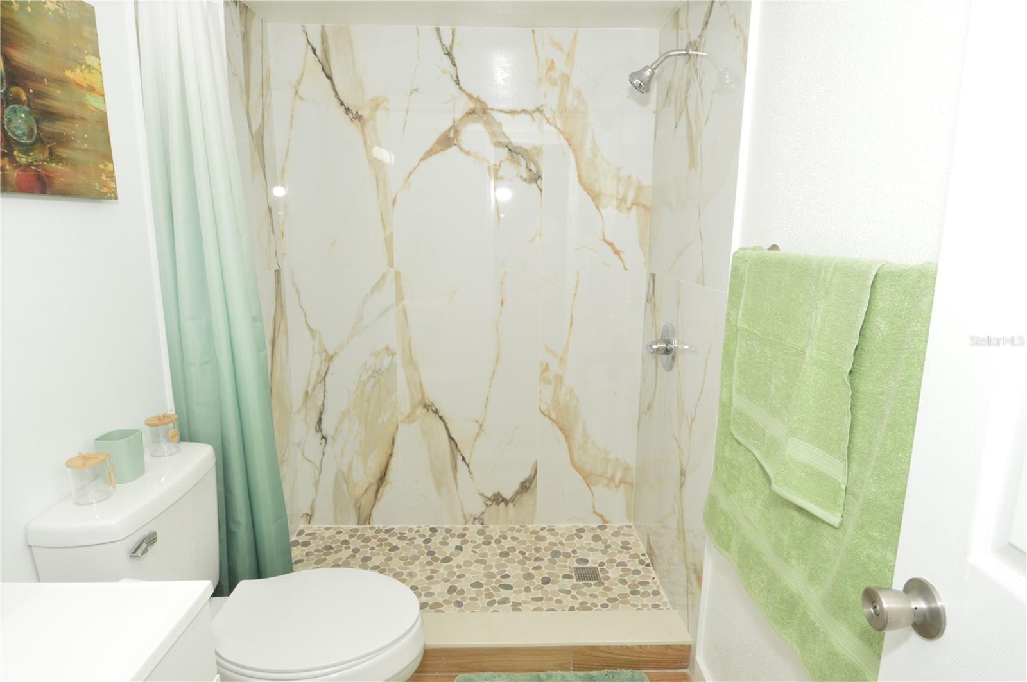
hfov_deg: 90.1
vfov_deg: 67.3
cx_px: 514
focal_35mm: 18
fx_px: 513
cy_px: 341
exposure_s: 1/80
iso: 400
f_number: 10
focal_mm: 12
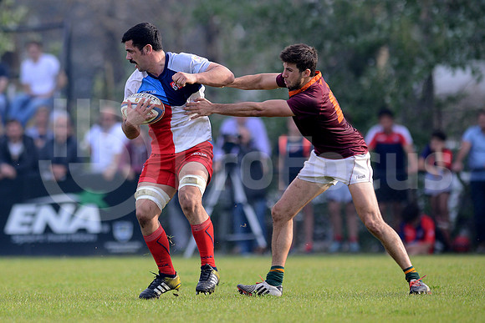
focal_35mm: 420
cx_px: 242
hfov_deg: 4.9
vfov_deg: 3.3
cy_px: 162
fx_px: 5659
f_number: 4
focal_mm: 420
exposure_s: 1/1000
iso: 560
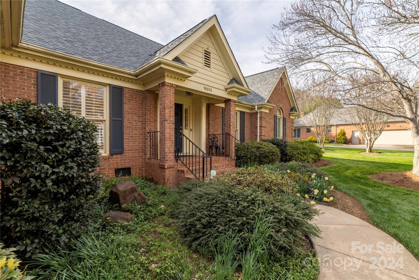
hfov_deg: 96.7
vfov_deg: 73.7
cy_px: 140
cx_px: 210
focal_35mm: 16
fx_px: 186
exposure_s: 1/8000
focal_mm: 16
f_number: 5.6
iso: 320
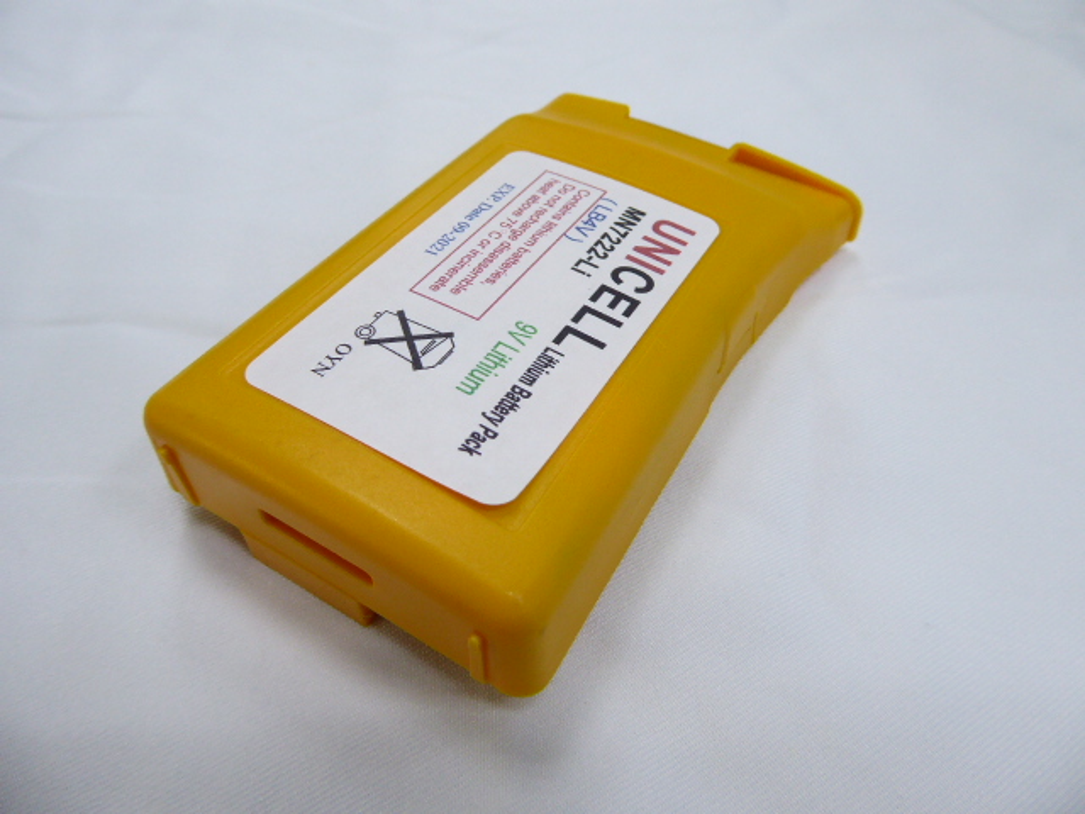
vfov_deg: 54.9
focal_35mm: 25
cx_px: 542
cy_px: 407
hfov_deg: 69.4
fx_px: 784
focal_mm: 4.3
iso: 250
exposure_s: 1/60
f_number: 3.3
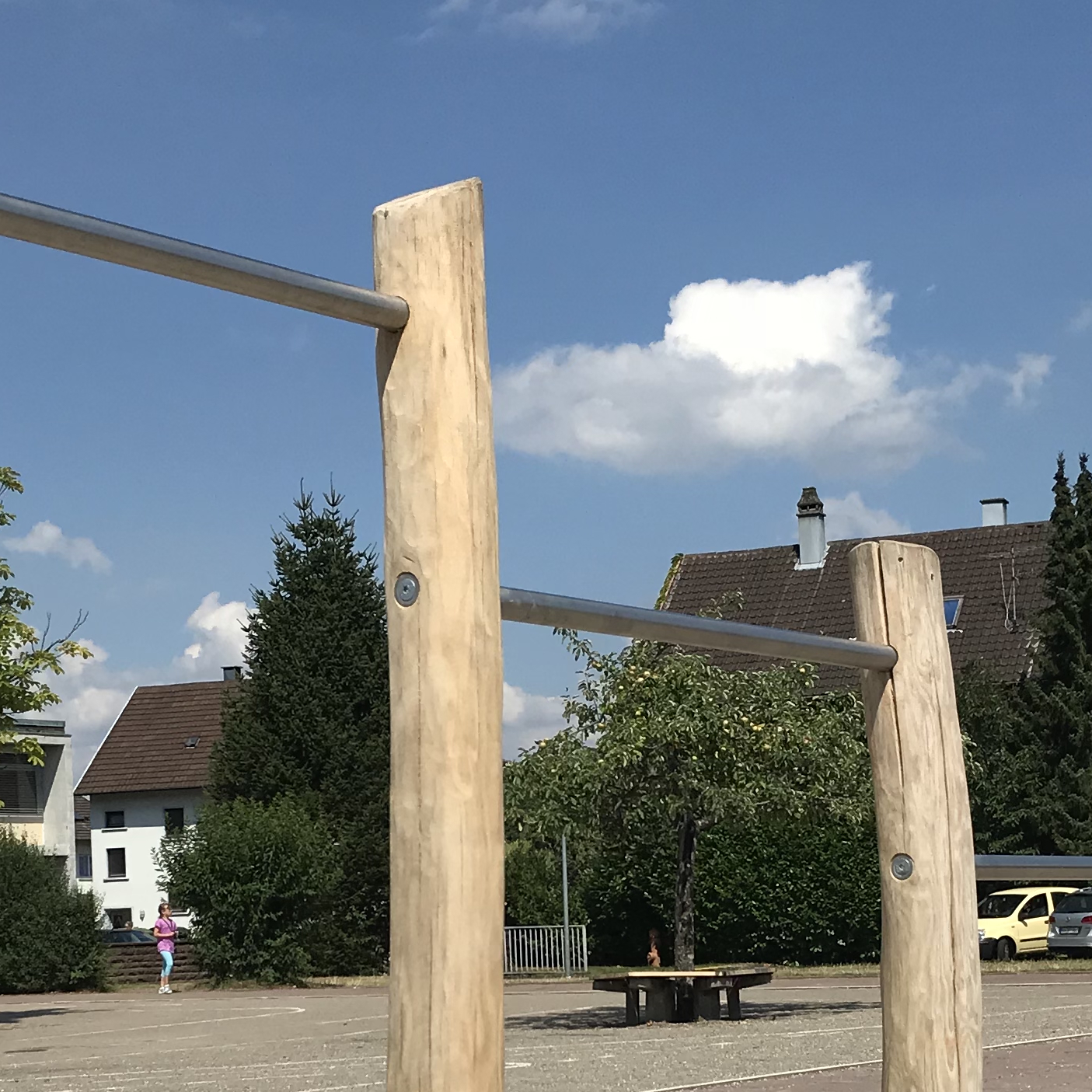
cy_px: 926
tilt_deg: +1.2
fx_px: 2534
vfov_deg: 23.8
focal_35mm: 71
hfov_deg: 24.3
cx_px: 543
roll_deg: +2.2
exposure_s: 1/4367
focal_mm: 3.99
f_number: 1.8
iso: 20
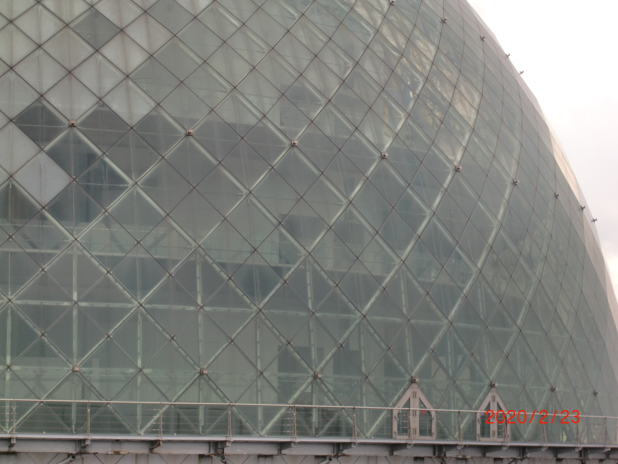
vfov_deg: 13.2
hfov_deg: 17.6
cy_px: 232
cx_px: 309
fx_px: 2000
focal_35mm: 112
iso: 64
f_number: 5.8
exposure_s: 1/250
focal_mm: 19.6
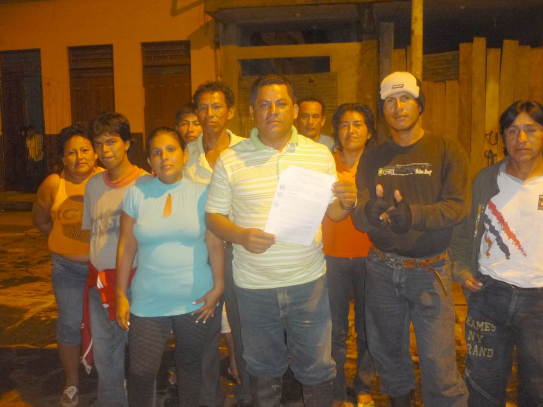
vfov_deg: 42.9
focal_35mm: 33
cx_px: 272
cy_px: 204
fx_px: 518
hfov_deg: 55.4
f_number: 2.8
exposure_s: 1/8
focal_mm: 5.5
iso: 400
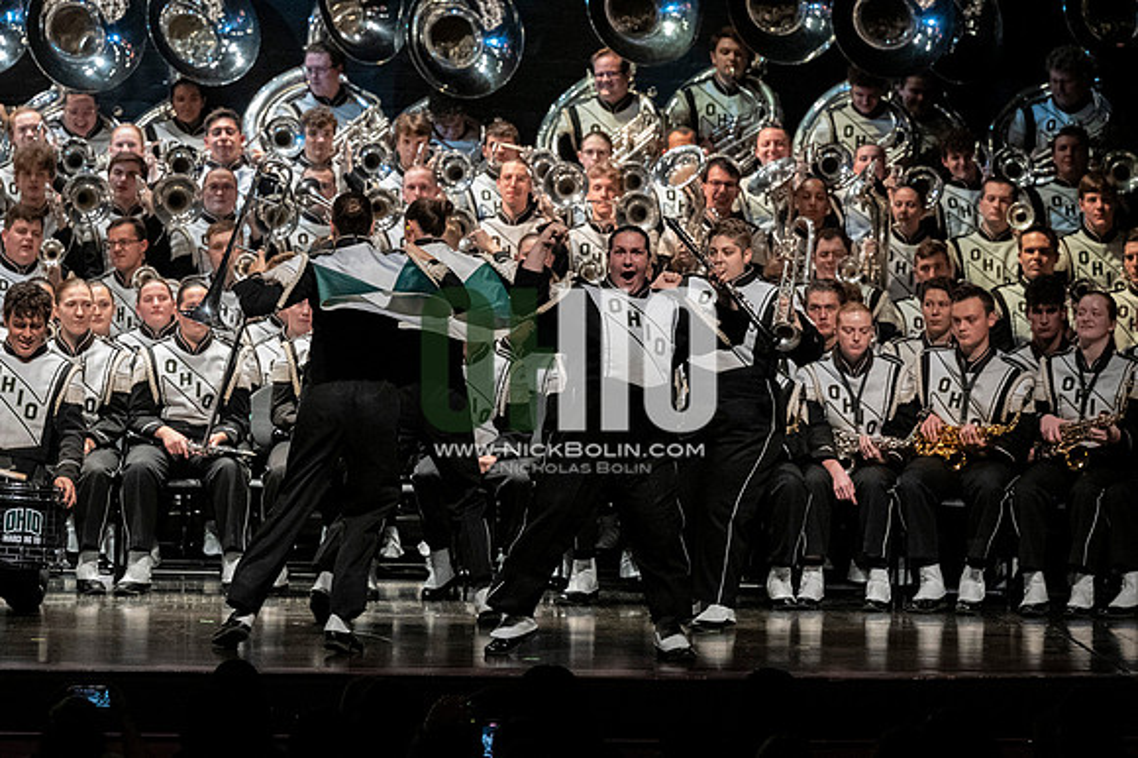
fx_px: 6634
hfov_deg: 9.8
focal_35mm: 210
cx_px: 569
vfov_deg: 6.5
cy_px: 379
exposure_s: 1/500
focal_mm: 140
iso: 4000
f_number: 4
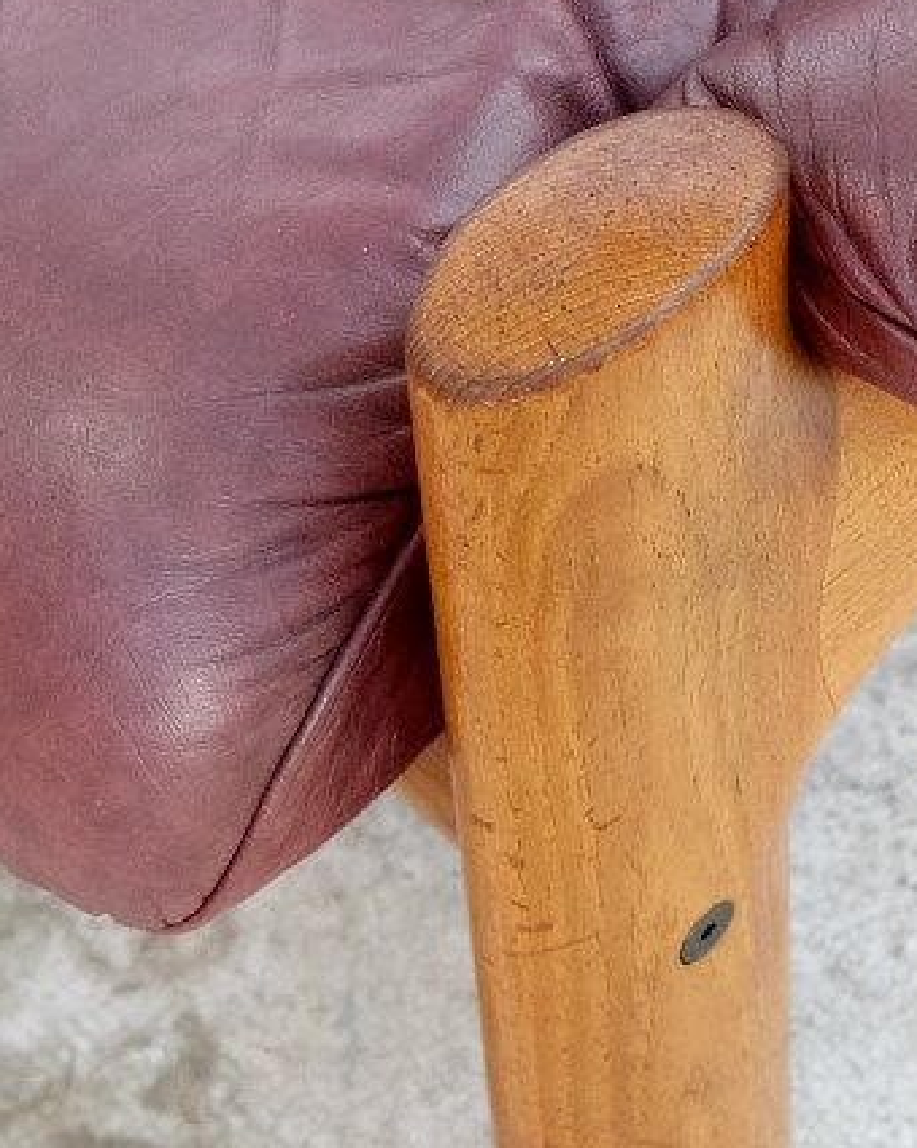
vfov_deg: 16.7
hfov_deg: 13.3
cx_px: 806
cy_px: 415
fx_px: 3907
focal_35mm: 115
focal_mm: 27.5
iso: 2500
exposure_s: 1/40
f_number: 4
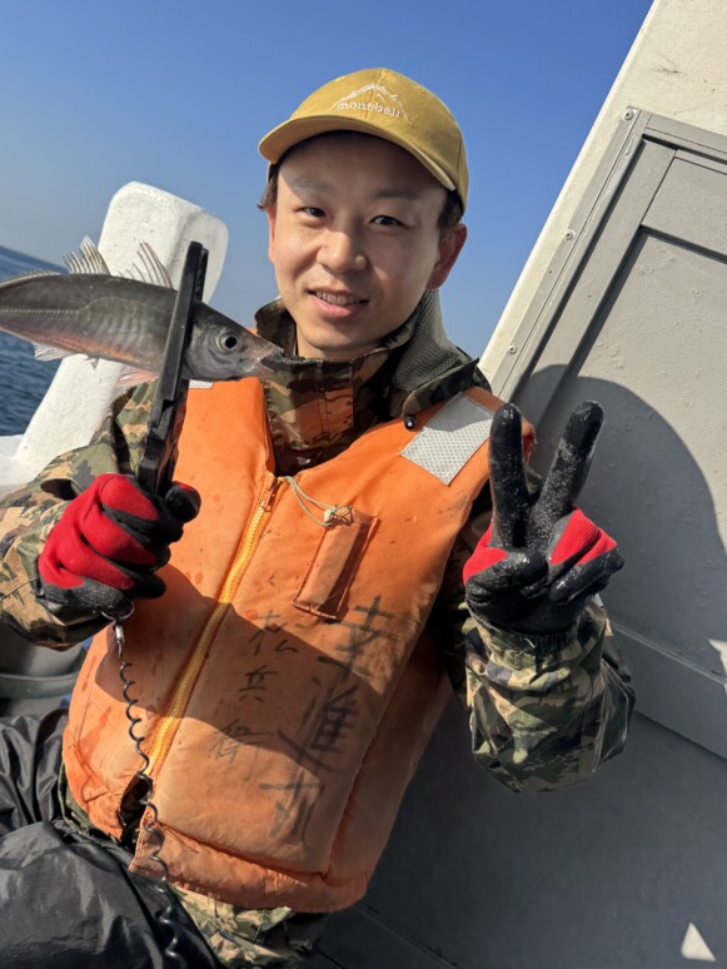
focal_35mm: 31
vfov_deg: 58.3
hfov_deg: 45.2
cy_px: 483
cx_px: 285
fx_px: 868
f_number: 1.78
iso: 80
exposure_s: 1/4049
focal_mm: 6.76
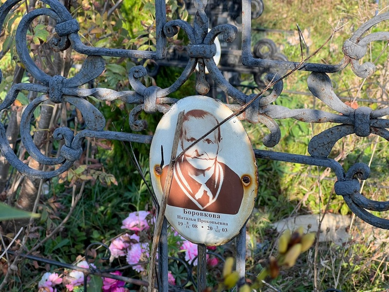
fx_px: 865
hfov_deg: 25.3
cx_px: 194
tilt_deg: -14.4
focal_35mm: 77
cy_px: 146
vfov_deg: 19.1
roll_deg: -0.4
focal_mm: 9
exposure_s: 1/137
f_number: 2.8
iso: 32
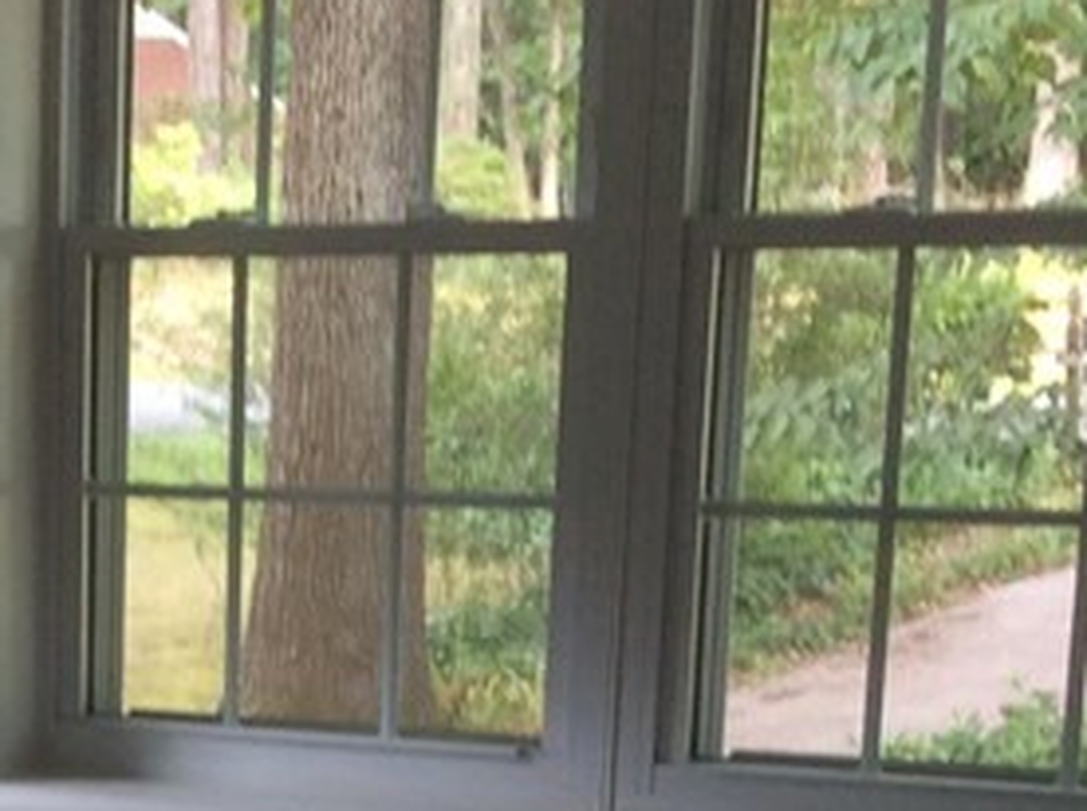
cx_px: -248
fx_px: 3730
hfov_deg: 15.9
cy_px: 1106
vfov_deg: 12.0
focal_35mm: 119
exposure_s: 1/24
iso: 32
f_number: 2.4
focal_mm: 3.3
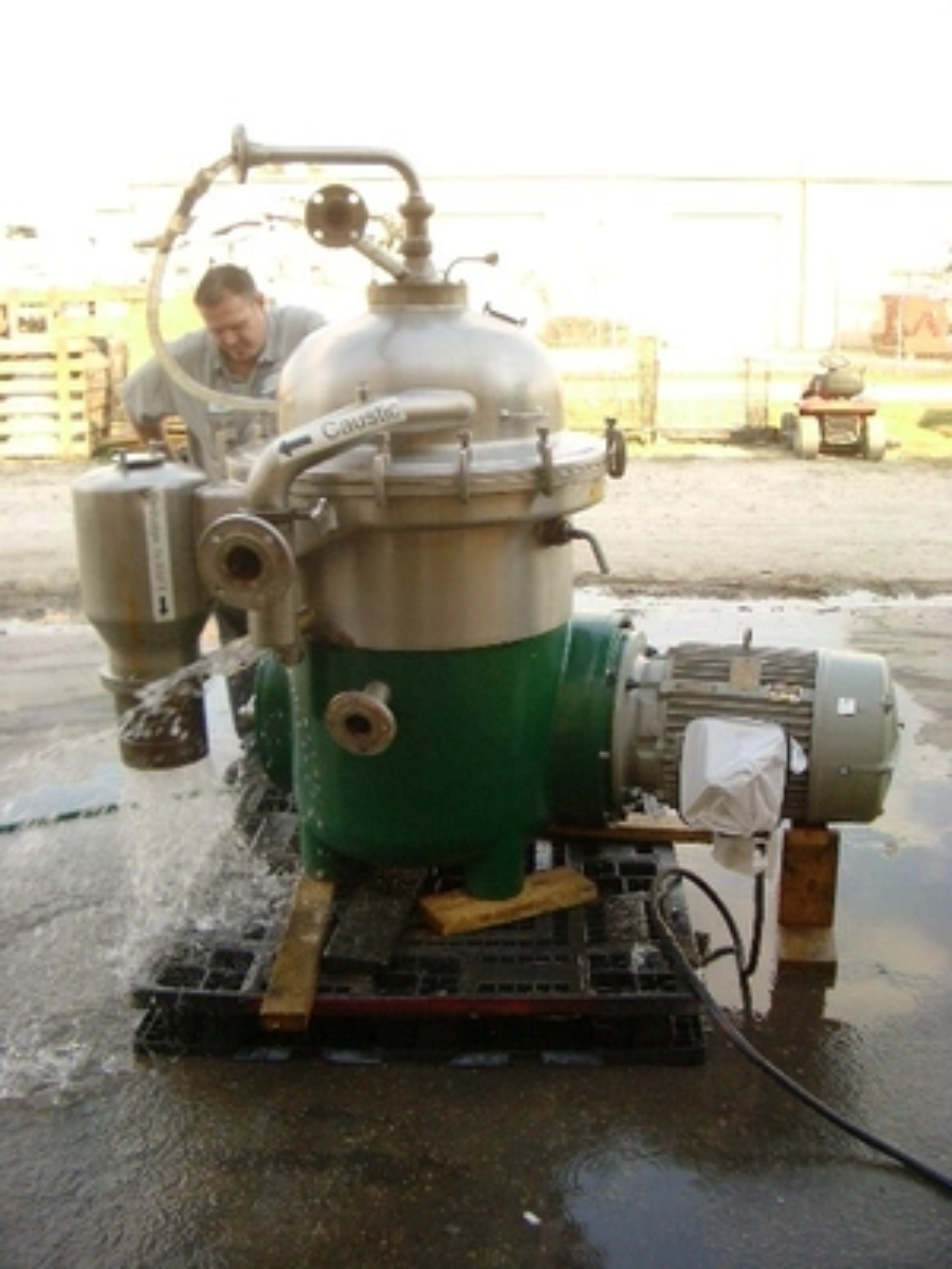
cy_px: 634
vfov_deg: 52.6
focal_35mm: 35
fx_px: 1283
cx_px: 476
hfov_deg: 40.7
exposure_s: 1/200
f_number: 2.6
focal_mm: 5.8
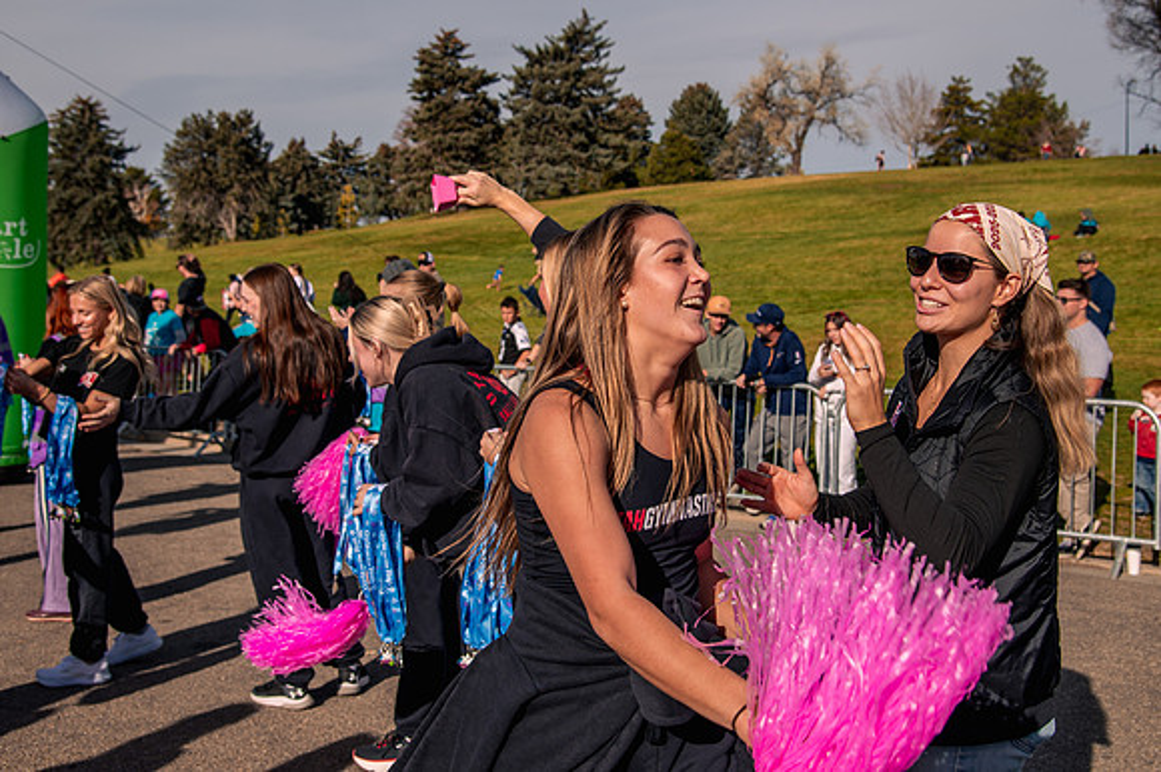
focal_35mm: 43
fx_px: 1392
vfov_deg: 31.0
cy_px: 333
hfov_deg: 45.3
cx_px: 580
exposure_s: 1/2000
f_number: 5.6
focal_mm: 38
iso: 200
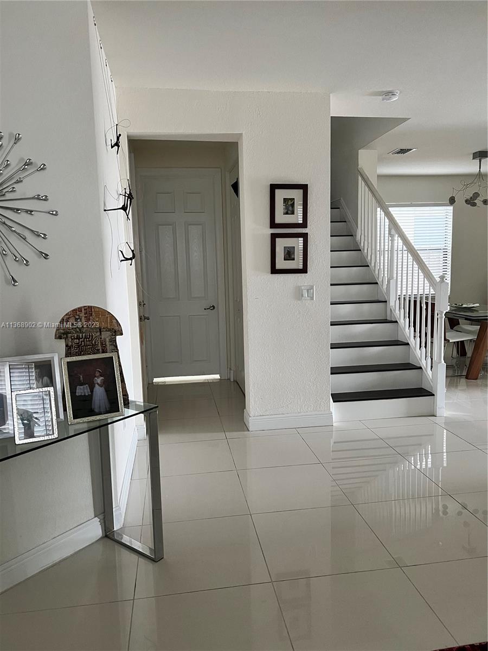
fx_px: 489
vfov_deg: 67.3
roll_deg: +1.6
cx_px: 244
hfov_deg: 53.1
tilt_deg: -6.7
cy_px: 326
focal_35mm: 26
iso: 320
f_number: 1.5
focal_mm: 5.7
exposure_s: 1/60
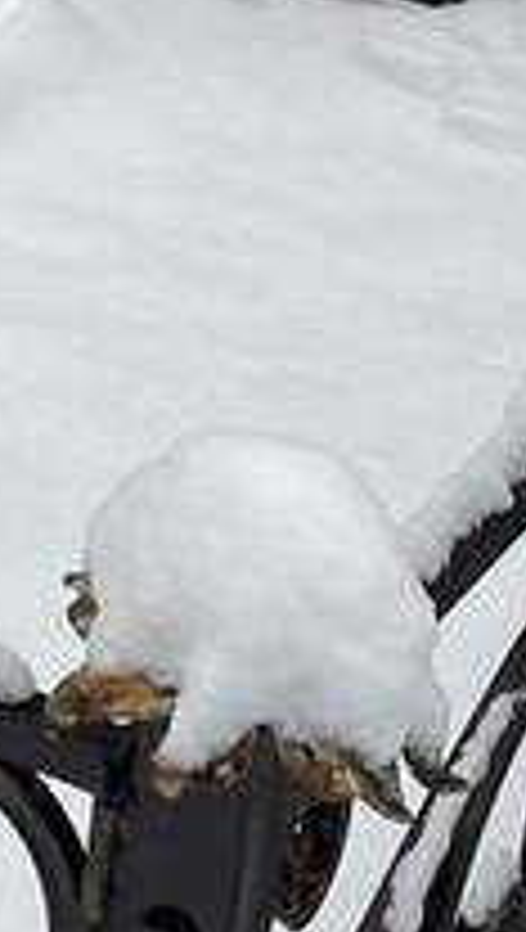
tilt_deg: -14.5
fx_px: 3459
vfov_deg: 14.8
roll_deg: -2.8
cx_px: -827
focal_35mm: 140
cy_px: -176
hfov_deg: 7.9
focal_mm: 4.2
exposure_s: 1/121
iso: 64
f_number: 1.6
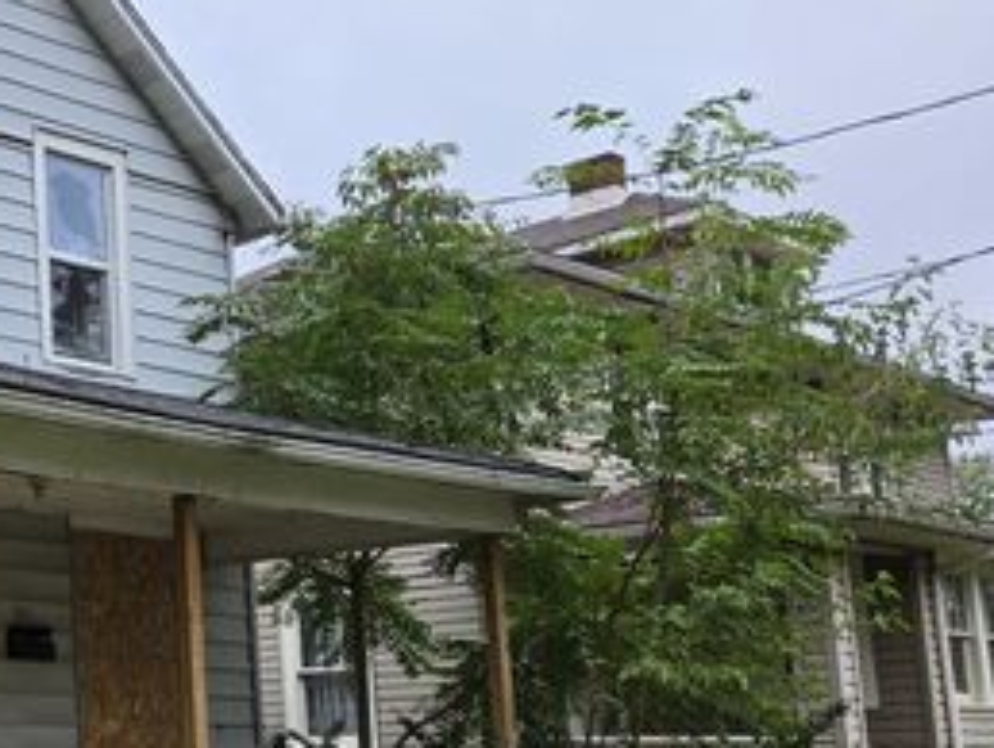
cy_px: 478
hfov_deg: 29.4
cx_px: -177
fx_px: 1638
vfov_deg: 25.6
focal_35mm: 57
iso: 50
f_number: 1.8
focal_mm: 5.4
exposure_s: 1/359
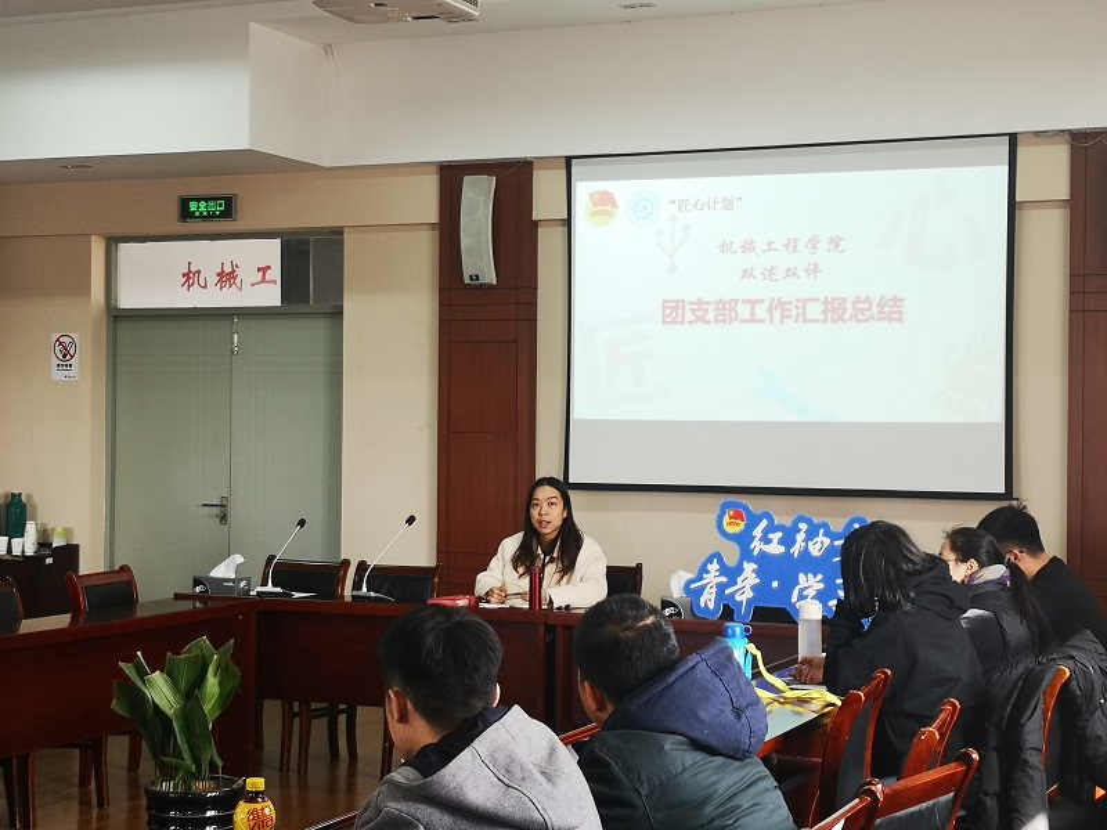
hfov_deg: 32.7
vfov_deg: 24.8
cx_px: 554
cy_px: 415
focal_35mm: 59
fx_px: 1887
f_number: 1.8
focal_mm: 3.95
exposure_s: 1/50
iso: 100
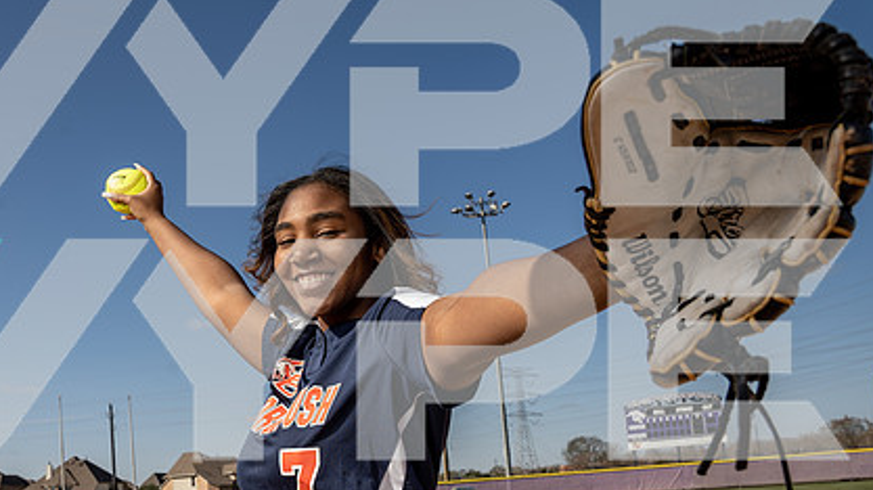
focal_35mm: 35
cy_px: 351
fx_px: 810
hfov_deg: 55.8
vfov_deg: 33.2
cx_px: 316
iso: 64
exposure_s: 1/250
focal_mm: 24
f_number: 8
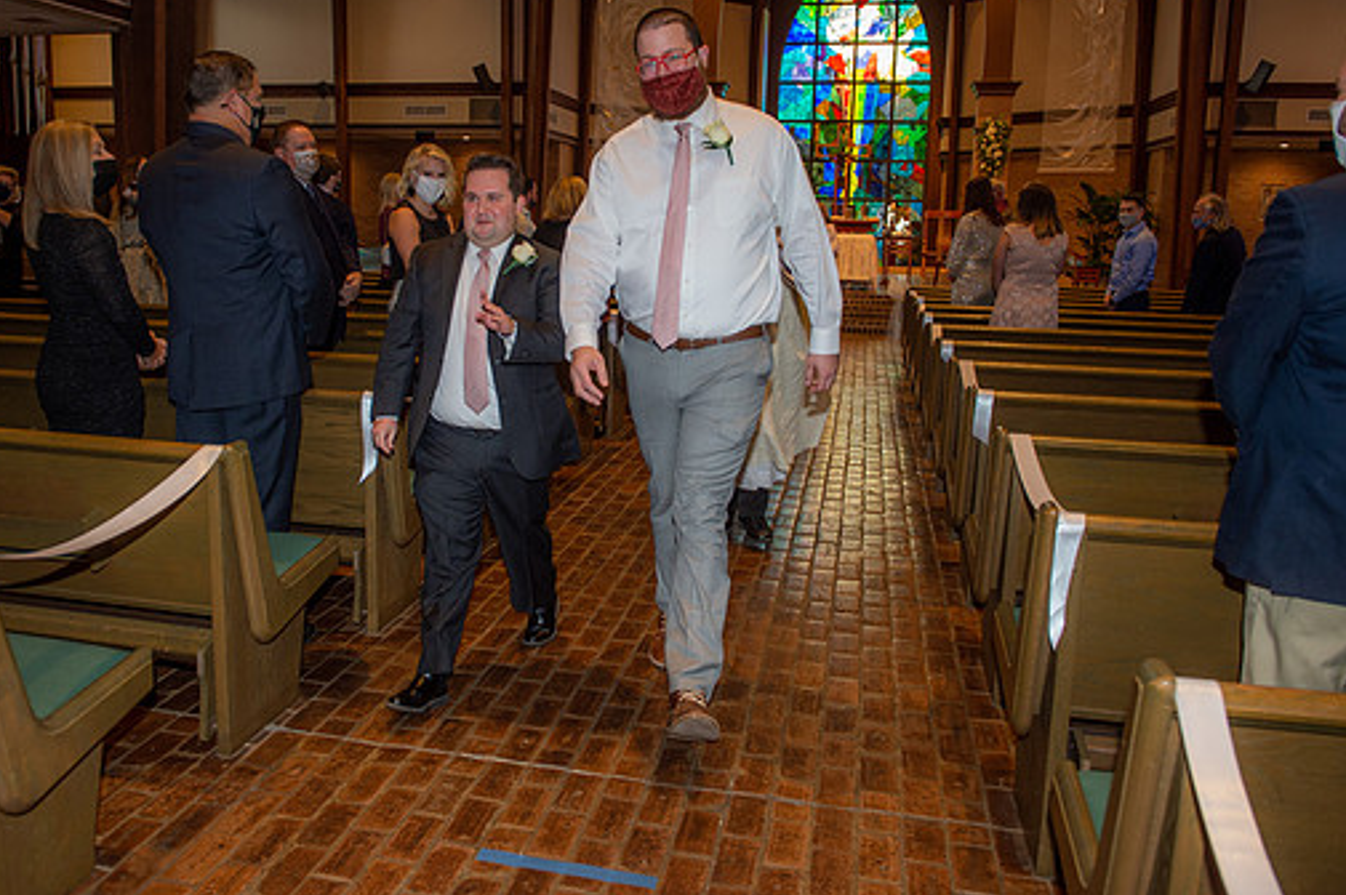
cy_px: 389
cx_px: 586
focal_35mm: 31
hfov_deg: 60.1
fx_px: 1158
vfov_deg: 42.2
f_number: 5
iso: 1250
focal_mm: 27
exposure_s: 1/125
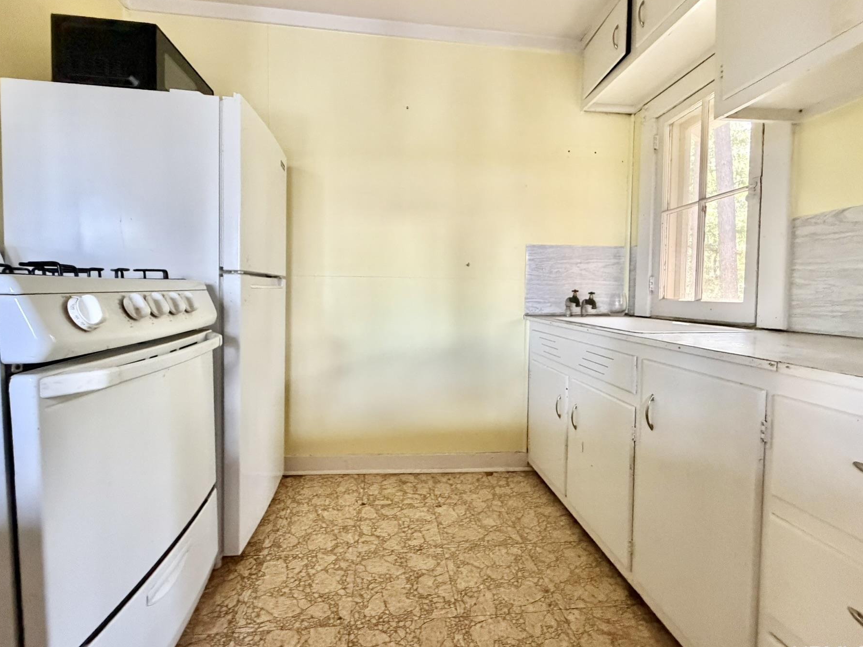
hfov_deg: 94.5
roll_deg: +0.0
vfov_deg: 78.1
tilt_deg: -1.2
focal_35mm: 16
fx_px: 399
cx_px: 433
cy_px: 310
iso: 640
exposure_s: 1/60
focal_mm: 2.22
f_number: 2.2
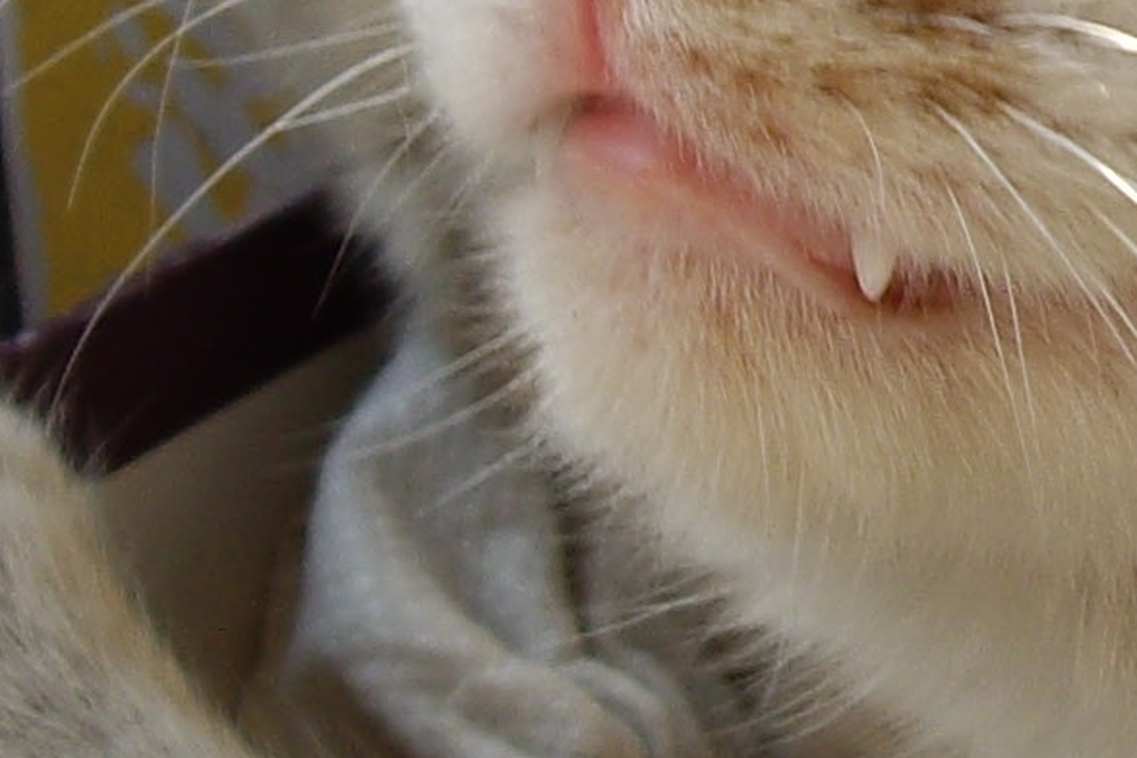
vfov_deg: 5.6
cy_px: -54
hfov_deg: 8.3
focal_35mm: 245
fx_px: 7737
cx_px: 1580
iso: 64
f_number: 2.8
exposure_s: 1/200
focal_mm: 7.9
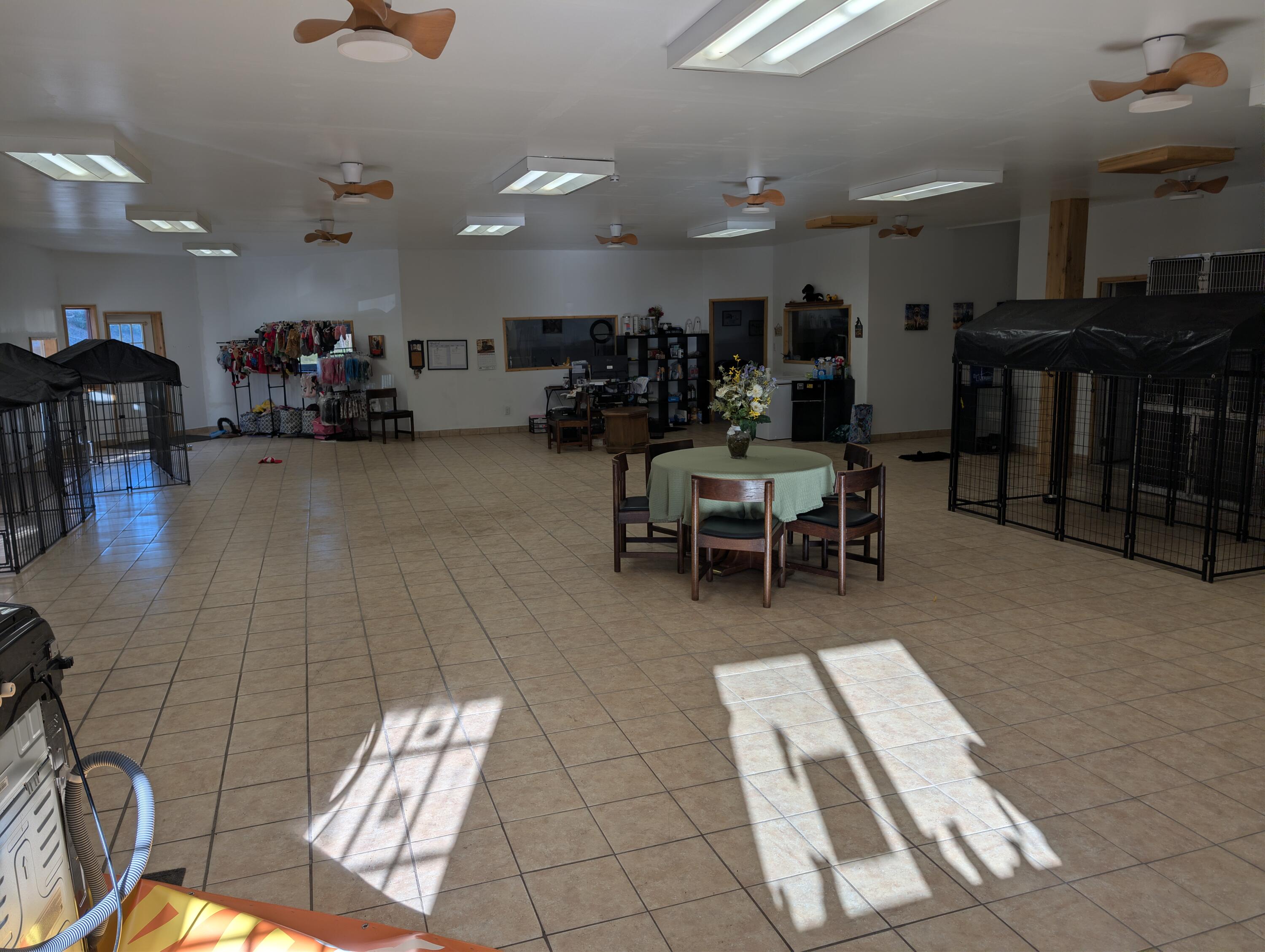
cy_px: 476
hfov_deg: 71.5
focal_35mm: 24
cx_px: 632
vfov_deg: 56.9
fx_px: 878
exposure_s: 1/323
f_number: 1.68
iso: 21
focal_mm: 6.9
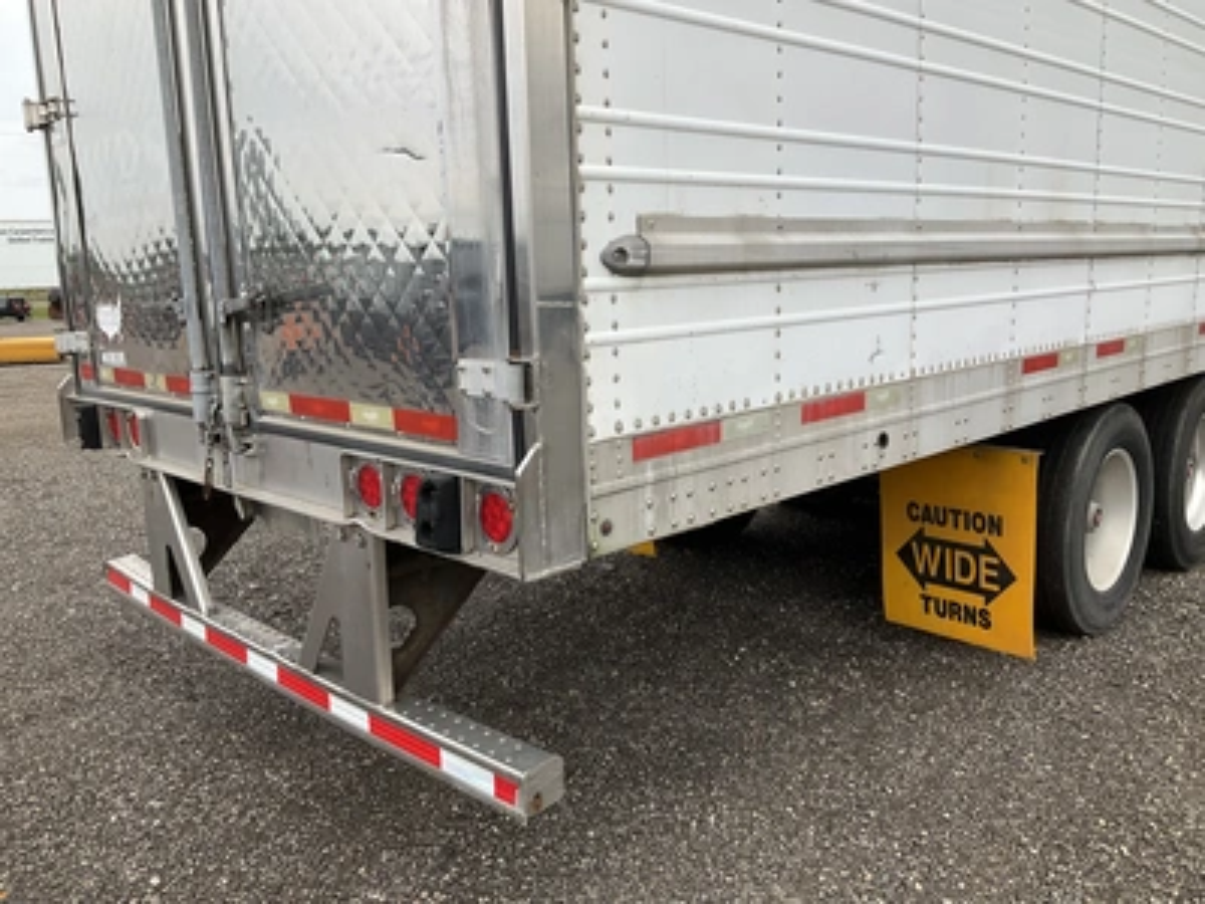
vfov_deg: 48.2
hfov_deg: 61.7
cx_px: 602
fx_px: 1010
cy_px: 452
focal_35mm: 29
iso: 25
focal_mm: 3
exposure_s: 1/792
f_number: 1.8
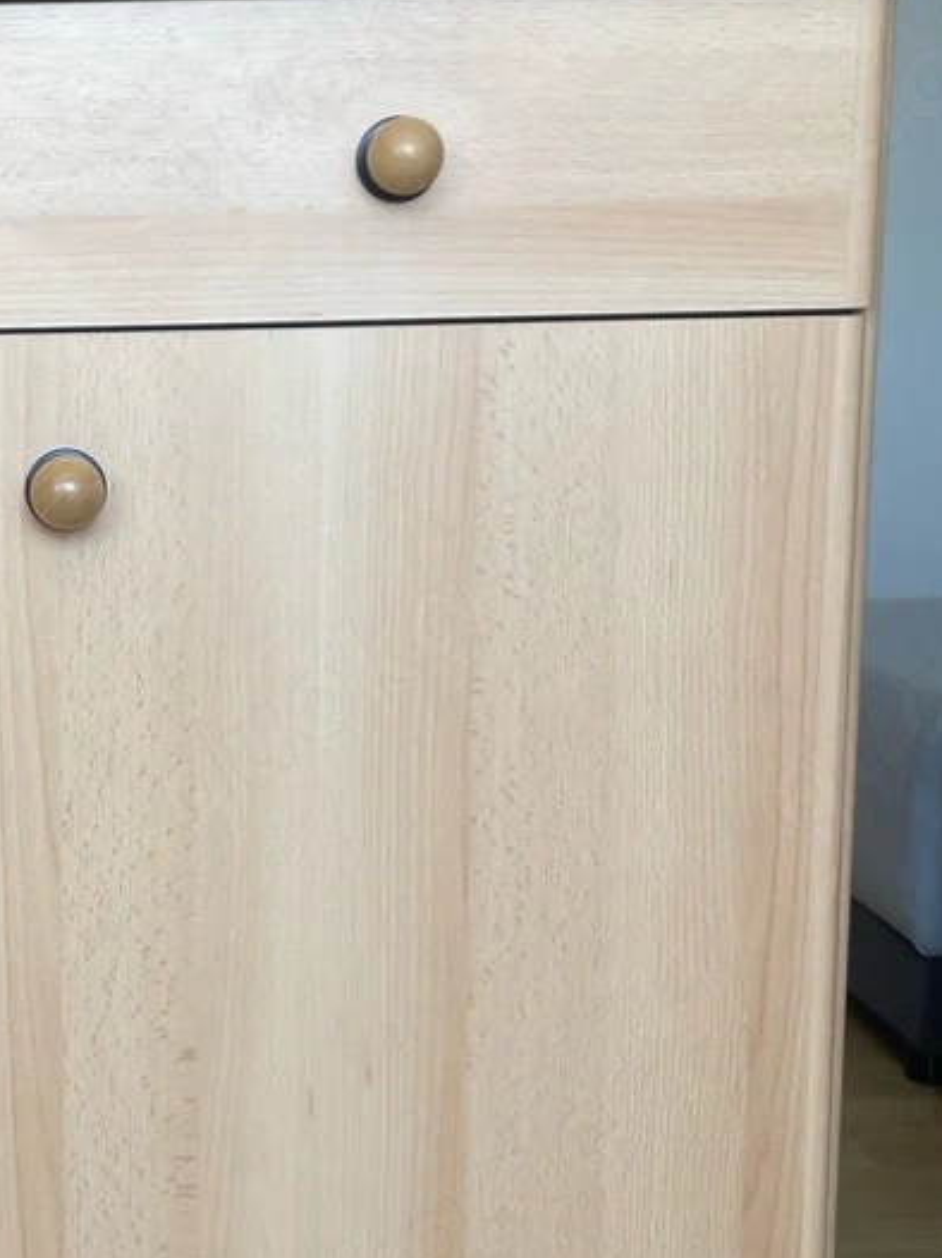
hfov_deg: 21.3
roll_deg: -0.4
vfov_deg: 29.3
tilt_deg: -9.5
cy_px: 739
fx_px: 2397
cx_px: -50
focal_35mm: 66
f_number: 1.6
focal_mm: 4.2
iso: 32
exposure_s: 1/193
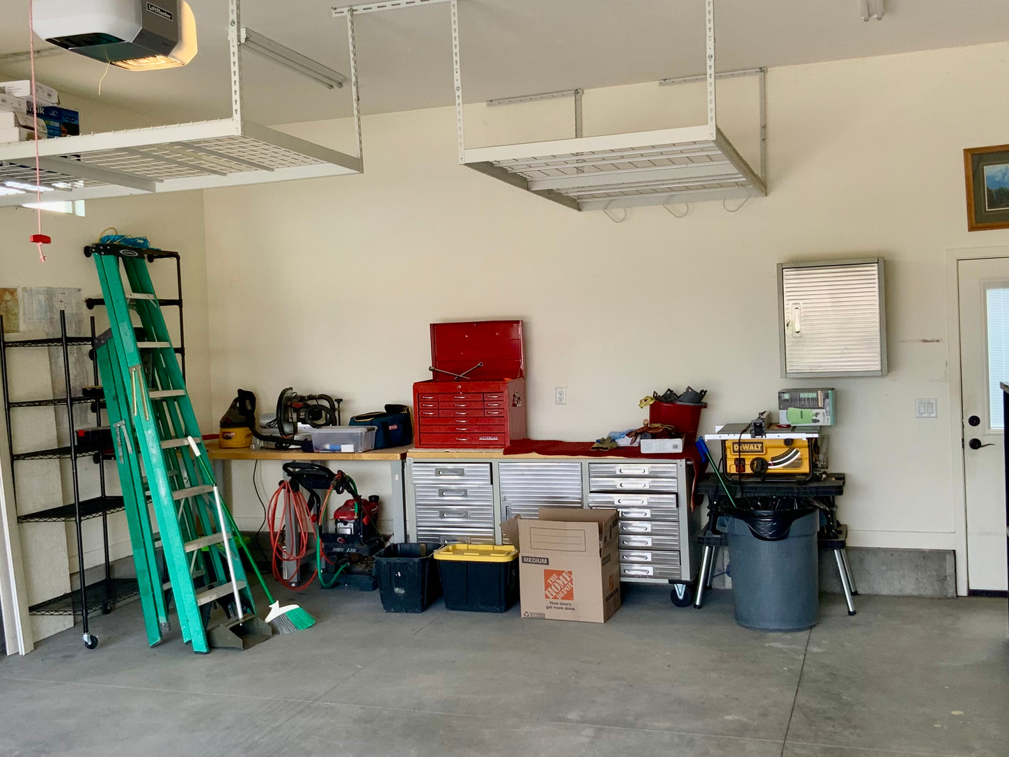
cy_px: 358
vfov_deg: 35.1
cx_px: 444
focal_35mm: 41
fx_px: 1195
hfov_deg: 45.7
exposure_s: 1/122
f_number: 1.8
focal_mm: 3
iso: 40
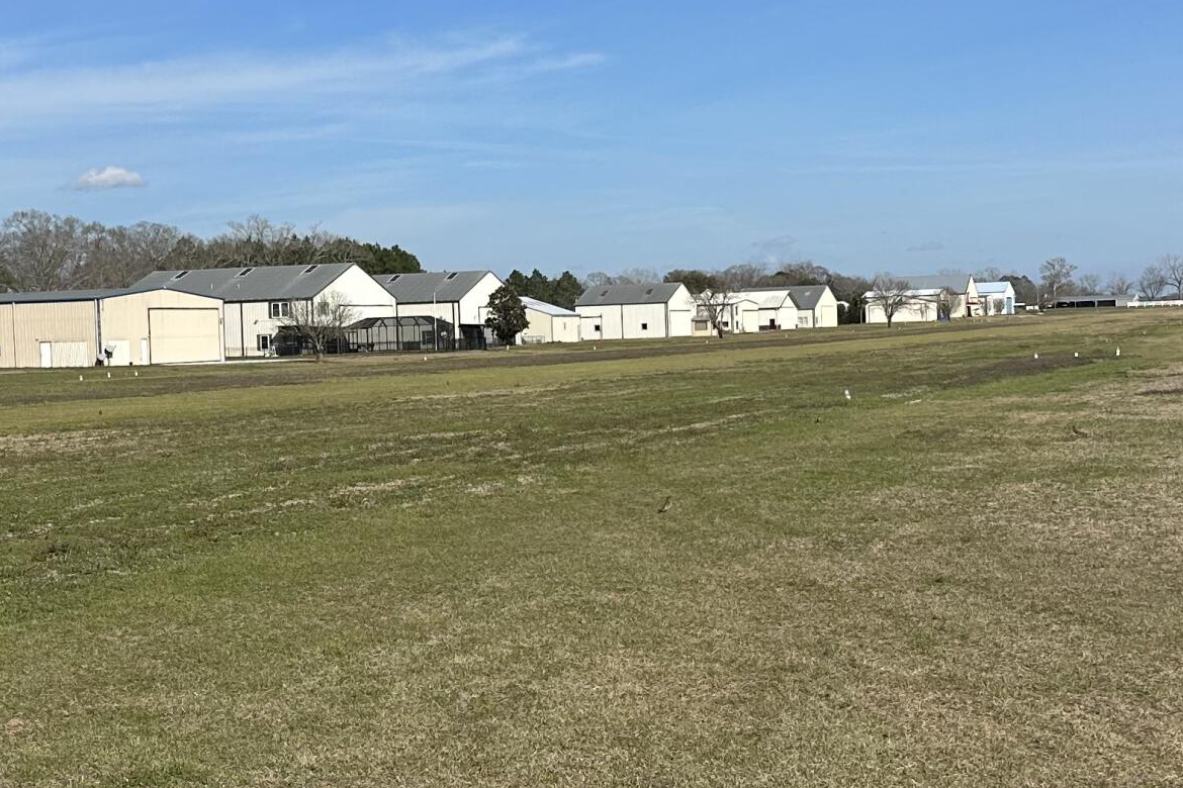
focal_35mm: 64
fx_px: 2103
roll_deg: -0.5
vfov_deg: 21.2
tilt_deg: -4.2
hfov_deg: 31.2
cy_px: 371
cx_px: 423
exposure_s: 1/8197
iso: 80
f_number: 1.78
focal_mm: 6.86
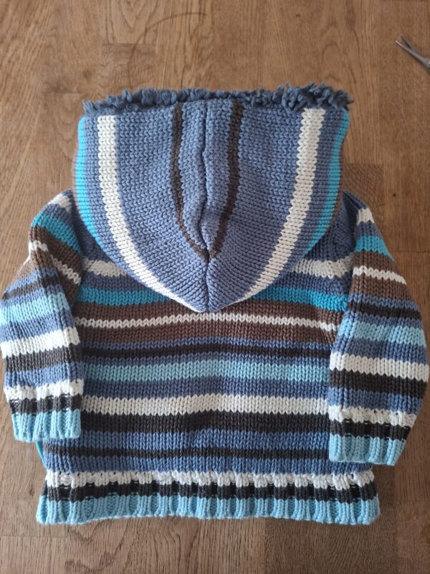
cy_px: 287
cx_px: 215
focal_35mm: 23
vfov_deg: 73.9
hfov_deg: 58.9
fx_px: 381
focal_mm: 5.54
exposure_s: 1/33
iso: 320
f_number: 1.8
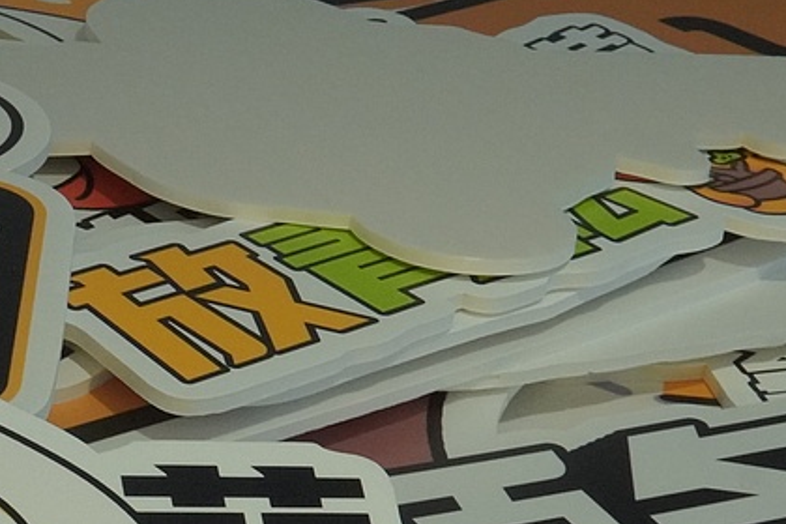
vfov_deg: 10.0
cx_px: -241
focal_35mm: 137
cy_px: 474
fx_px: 2991
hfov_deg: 14.3
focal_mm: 30
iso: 3200
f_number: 16
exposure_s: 1/25
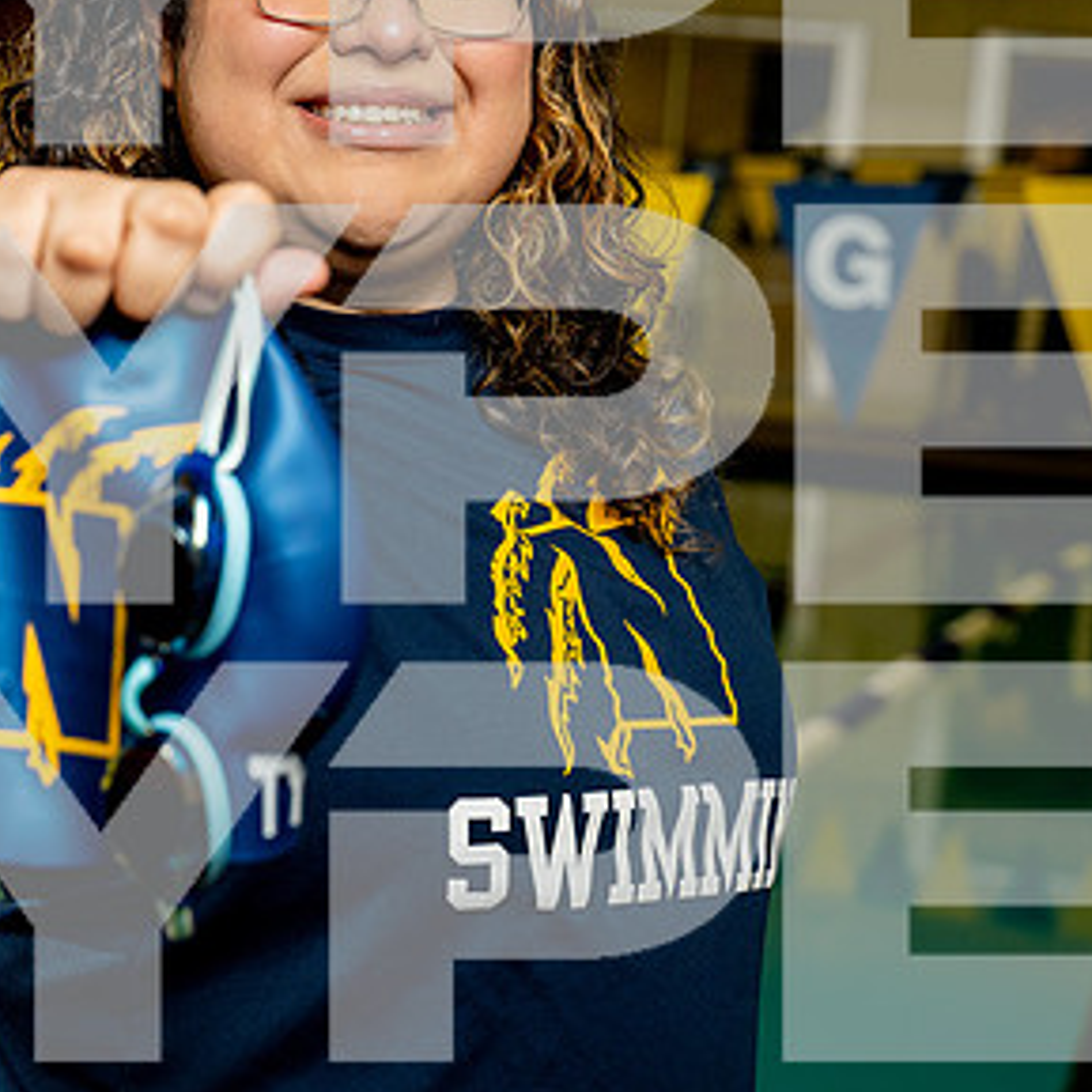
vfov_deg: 13.9
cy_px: 406
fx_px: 4461
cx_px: 268
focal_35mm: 125
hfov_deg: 13.9
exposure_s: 1/250
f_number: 5.6
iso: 500
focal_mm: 70
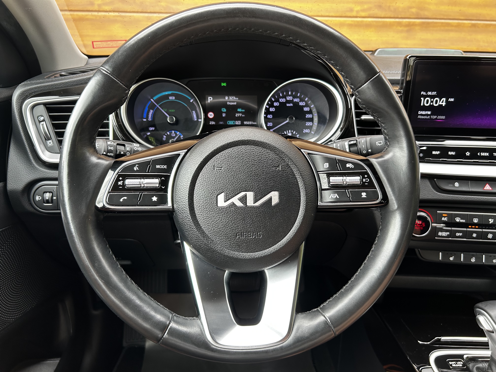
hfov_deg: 67.3
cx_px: 248
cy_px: 186
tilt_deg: -19.8
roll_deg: -0.6
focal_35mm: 26
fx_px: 373
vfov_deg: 53.1
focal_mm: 5.7
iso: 100
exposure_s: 1/121
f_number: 1.5
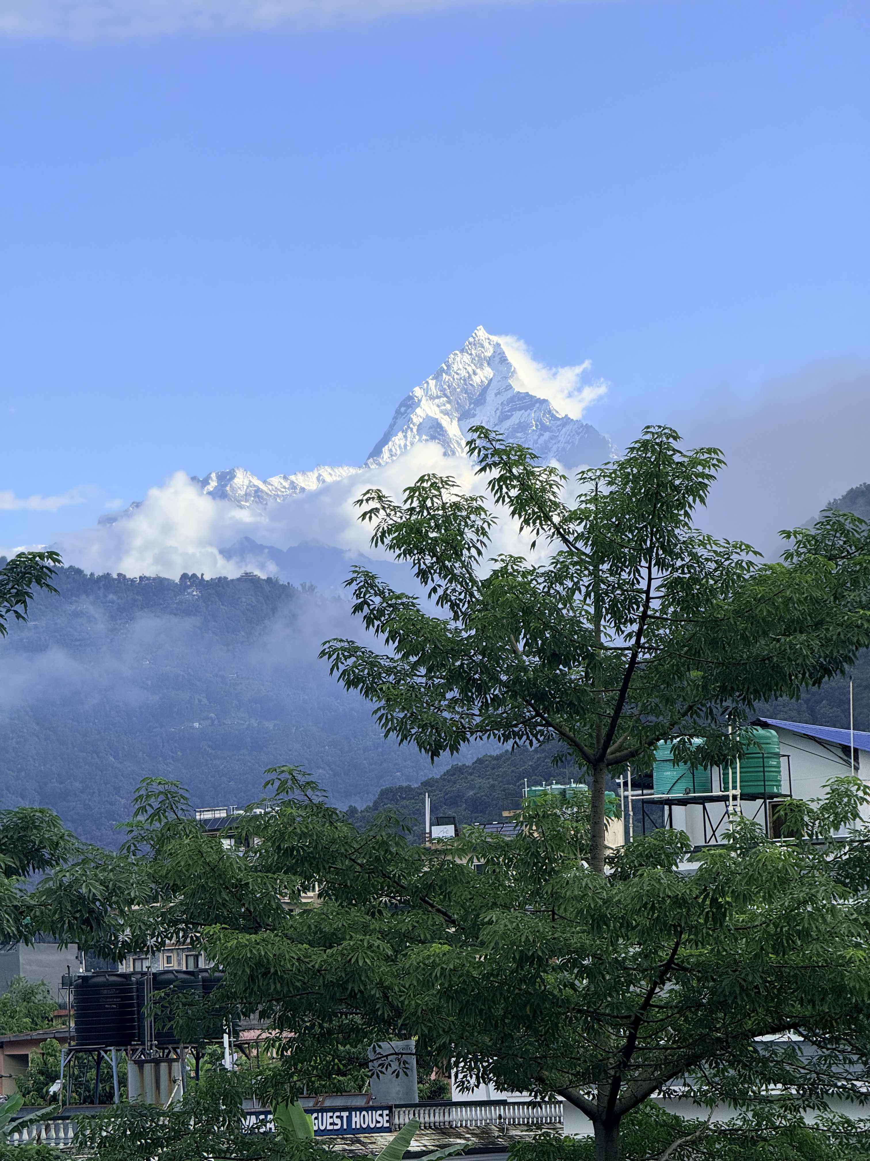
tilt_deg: +7.5
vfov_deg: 16.4
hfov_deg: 12.3
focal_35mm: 120
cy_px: 580
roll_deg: +1.5
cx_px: 435
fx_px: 4021
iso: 50
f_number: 2.8
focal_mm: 15.66
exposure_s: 1/776
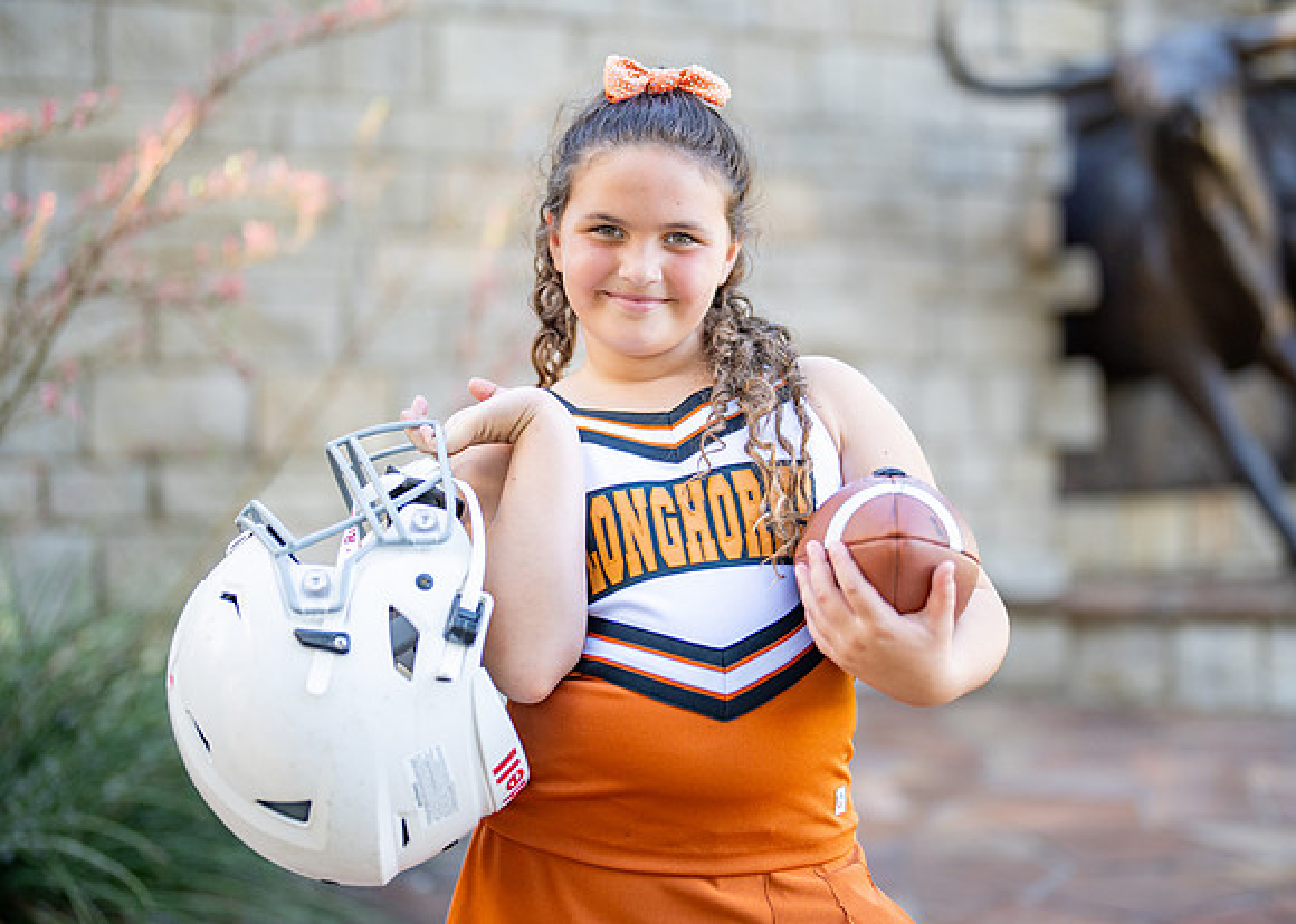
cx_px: 689
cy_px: 427
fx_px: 2154
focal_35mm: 59
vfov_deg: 24.2
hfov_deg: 33.5
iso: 250
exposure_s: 1/1000
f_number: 1.2
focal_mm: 50
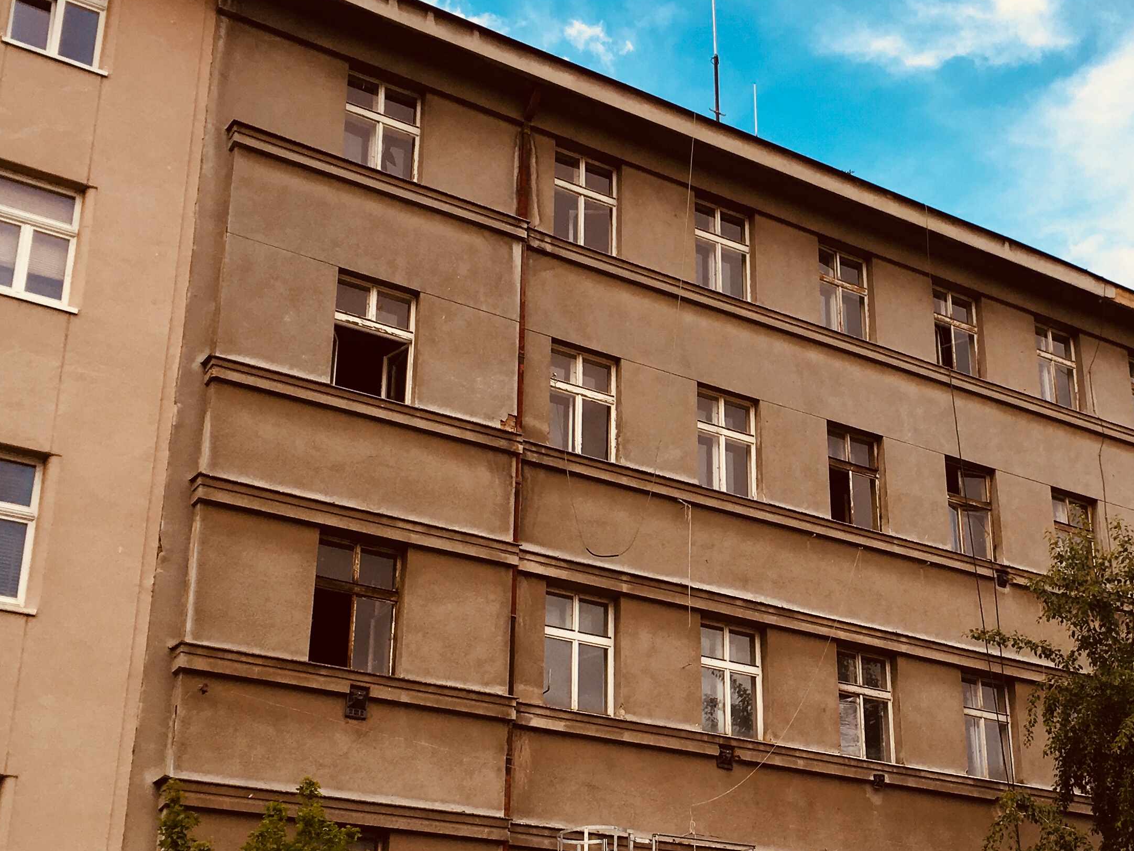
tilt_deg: +22.2
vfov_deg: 26.9
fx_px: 1769
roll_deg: +3.7
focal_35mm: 54
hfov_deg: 34.7
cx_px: 867
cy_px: 534
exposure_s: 1/268
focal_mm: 4.15
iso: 25
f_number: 2.2
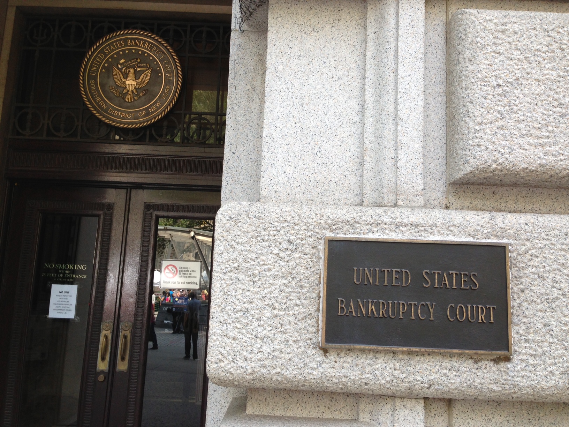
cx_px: 284
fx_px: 542
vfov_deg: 42.9
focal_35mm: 33
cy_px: 214
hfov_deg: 55.4
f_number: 2.4
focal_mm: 4.13
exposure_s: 1/120
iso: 64
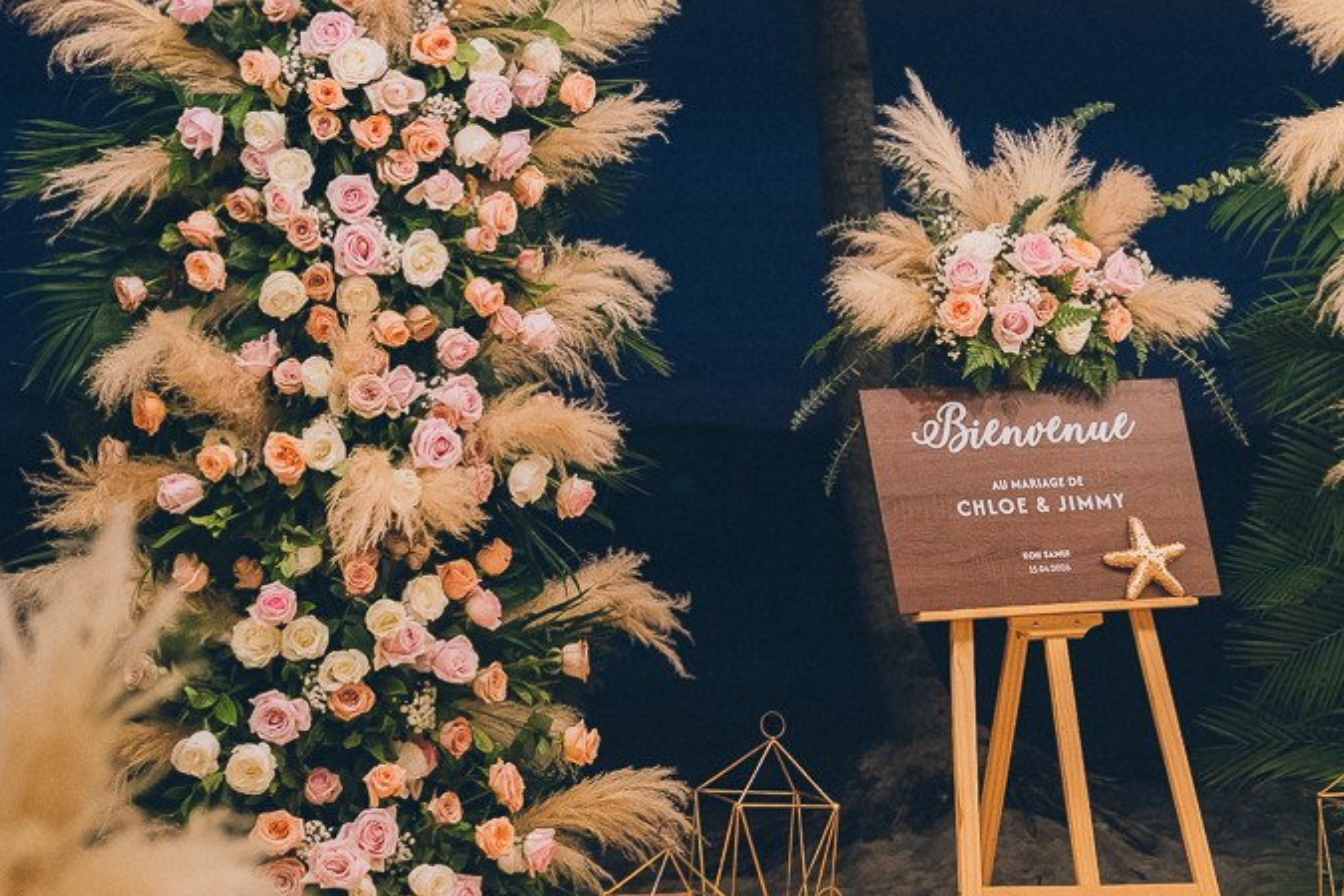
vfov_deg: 8.7
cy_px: 41
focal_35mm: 157
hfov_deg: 13.0
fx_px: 5861
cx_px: 1087
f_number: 3.2
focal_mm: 50
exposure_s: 1/30
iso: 1250
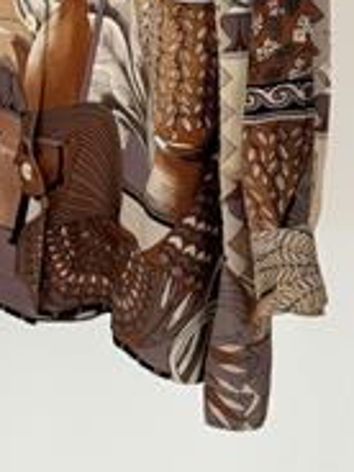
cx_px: 38
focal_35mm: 136
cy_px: -149
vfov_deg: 13.9
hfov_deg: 10.8
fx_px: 1854
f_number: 1.78
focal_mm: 6.76
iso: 64
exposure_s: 1/50
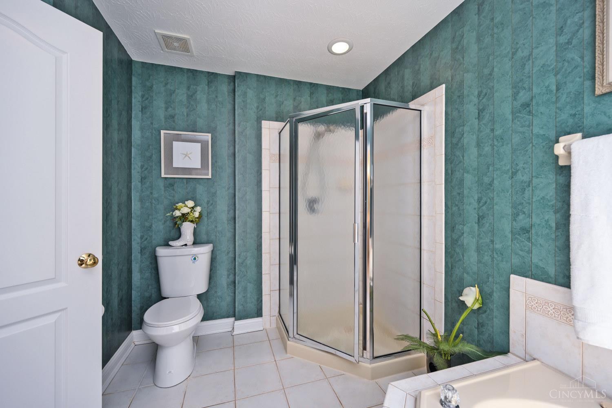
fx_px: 238
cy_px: 204
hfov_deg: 104.3
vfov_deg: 81.2
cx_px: 306
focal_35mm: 14
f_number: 4
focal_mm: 14
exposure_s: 1/60
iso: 200
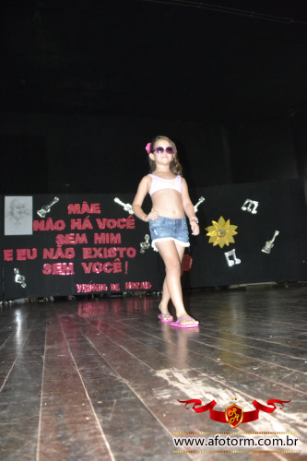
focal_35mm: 30
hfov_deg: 43.6
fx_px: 384
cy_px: 230
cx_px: 154
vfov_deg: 61.9
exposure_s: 1/60
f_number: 3.5
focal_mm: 20
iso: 3200
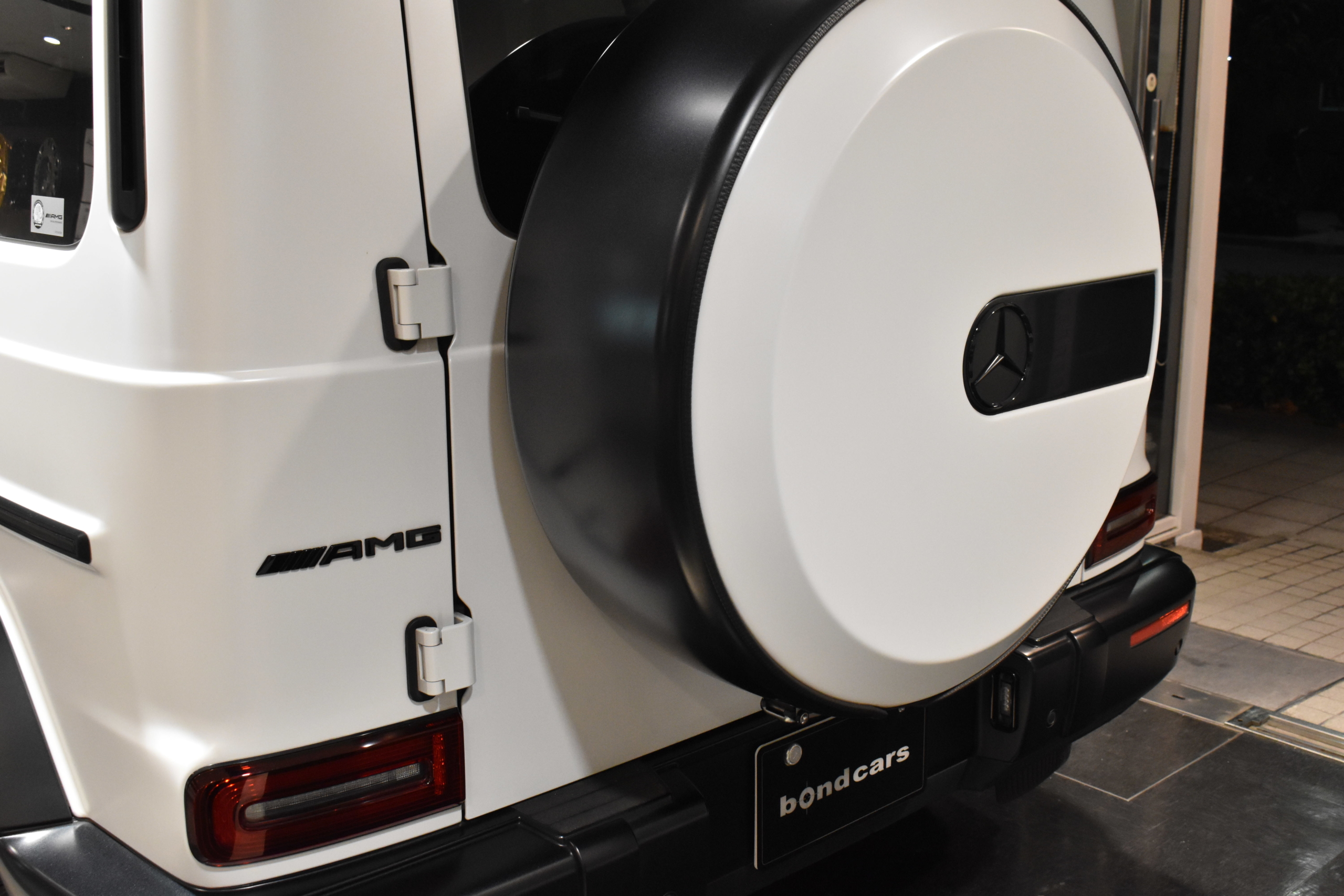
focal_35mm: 39
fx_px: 1456
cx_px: 672
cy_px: 448
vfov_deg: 34.2
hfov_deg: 49.6
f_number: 8
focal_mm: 26
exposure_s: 1/40
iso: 2500
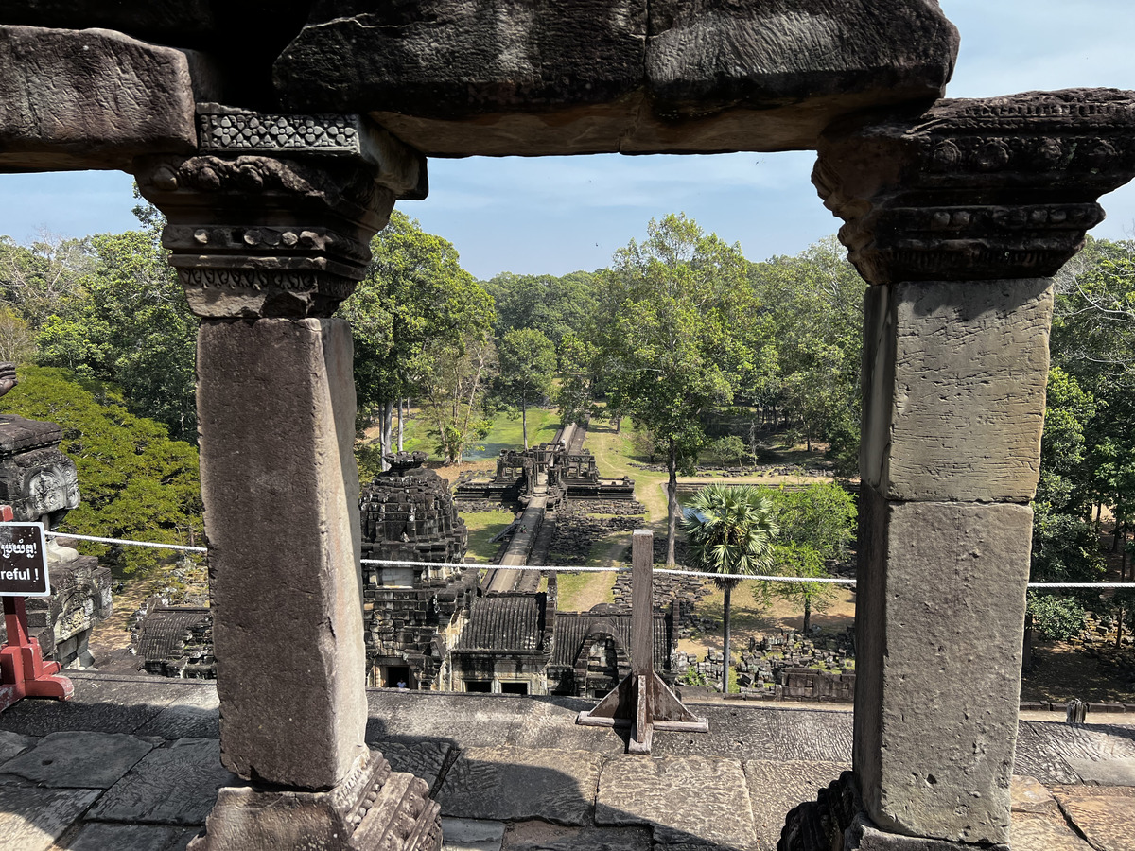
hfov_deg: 67.3
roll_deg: +0.4
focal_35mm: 26
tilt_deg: -8.7
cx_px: 568
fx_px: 852
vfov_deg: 53.1
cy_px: 426
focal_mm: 5.7
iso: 50
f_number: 1.5
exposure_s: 1/1751
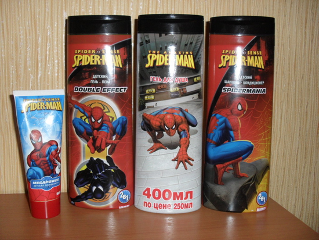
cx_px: 160
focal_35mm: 35
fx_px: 323
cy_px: 120
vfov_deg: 40.7
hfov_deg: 52.6
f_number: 3.2
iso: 200
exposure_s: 1/45
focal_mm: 6.3
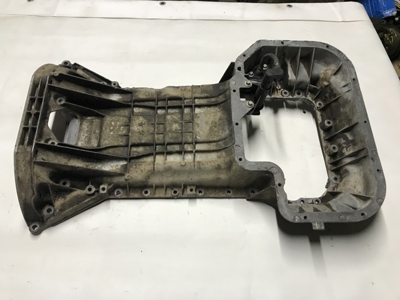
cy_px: 150
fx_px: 323
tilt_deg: -55.0
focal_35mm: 28
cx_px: 200
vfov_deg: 49.7
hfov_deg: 63.5
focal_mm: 3.99
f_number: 1.8
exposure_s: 1/33
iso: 32
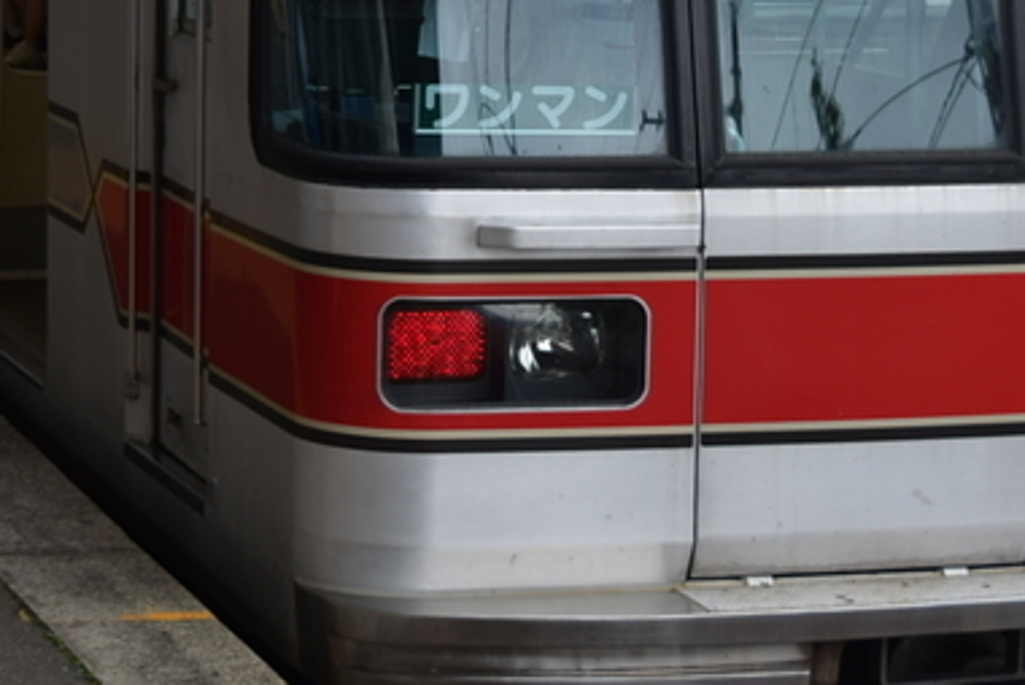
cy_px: 81
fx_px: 3505
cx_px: 326
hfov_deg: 16.6
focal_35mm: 123
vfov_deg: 11.1
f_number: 4
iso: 100
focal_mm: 26
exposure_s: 1/400
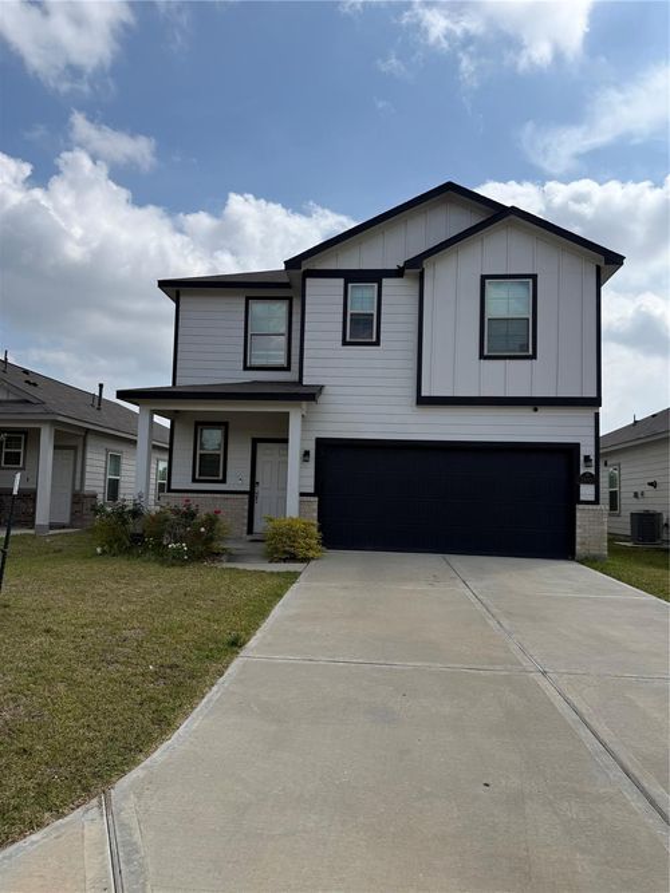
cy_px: 446
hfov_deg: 56.8
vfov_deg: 71.6
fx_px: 620
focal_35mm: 24
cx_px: 335
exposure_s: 1/8130
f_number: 1.78
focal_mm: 6.76
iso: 80
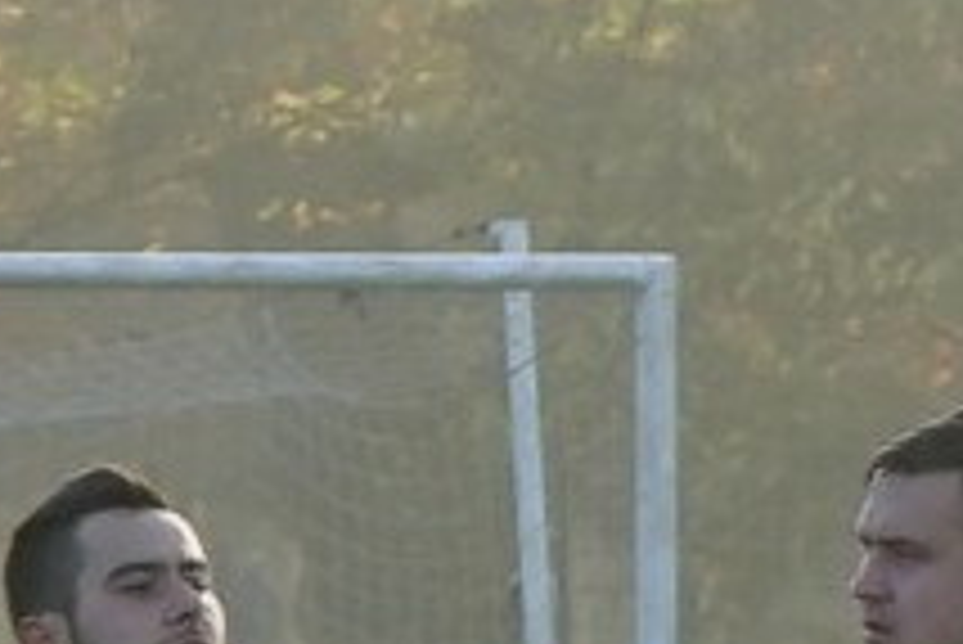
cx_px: 720
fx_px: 10519
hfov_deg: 5.2
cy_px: 1133
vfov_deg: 3.5
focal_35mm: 393
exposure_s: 1/100
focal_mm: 55
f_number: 7.1
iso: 100
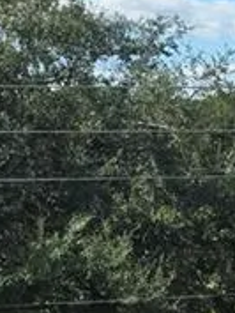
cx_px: 693
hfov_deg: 8.2
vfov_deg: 12.4
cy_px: 343
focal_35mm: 156
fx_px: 1410
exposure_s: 1/4237
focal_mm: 6.25
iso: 80
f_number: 1.7
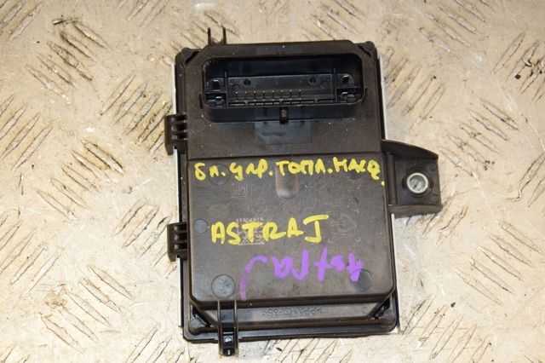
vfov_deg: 18.2
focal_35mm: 75
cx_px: 272
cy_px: 182
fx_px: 1135
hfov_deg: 27.0
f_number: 6.3
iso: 800
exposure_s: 1/200
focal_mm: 50
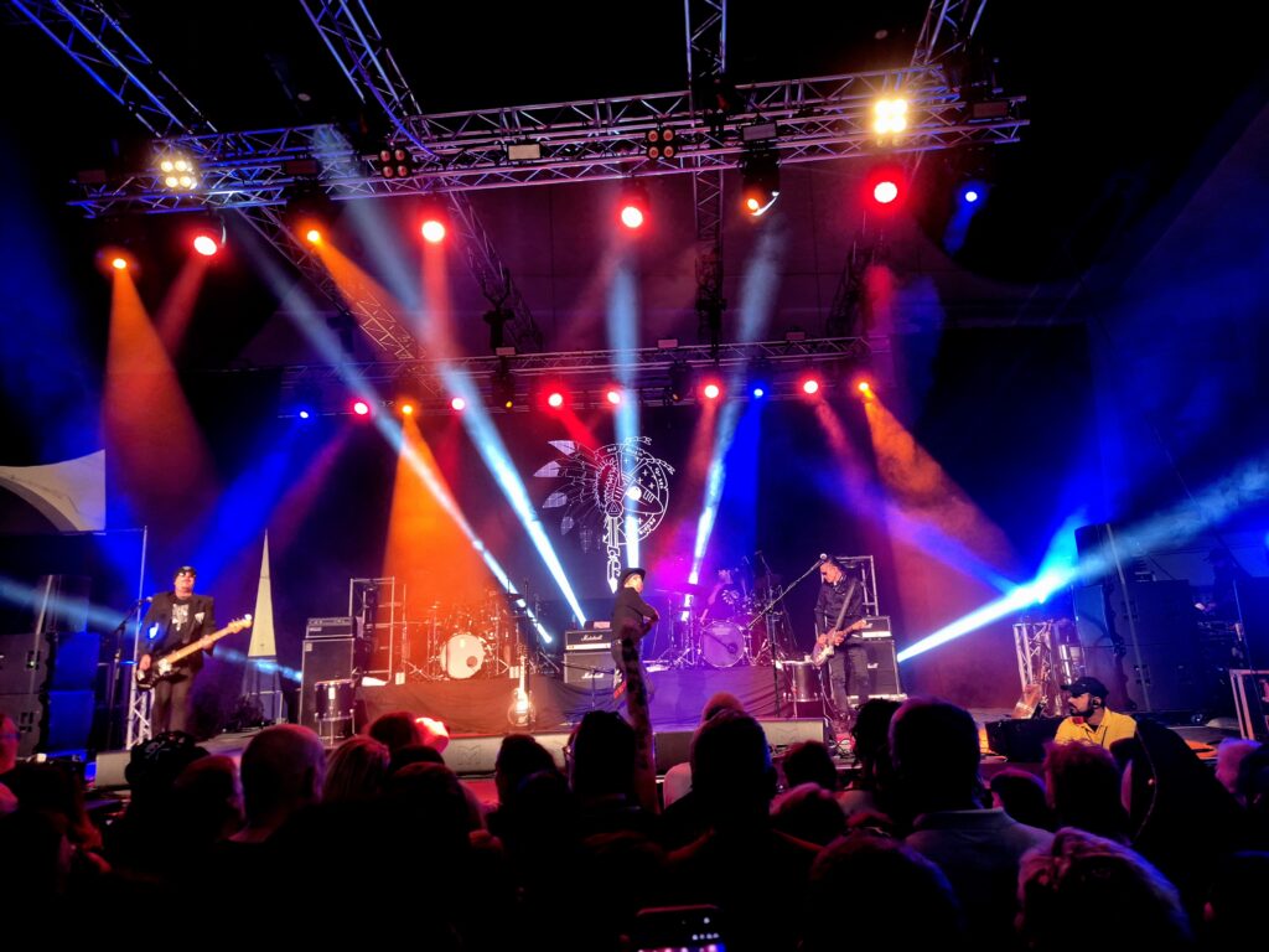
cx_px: 634
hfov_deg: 73.9
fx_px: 843
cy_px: 476
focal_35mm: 23
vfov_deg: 58.9
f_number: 1.8
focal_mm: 5.4
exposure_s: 1/38
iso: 250
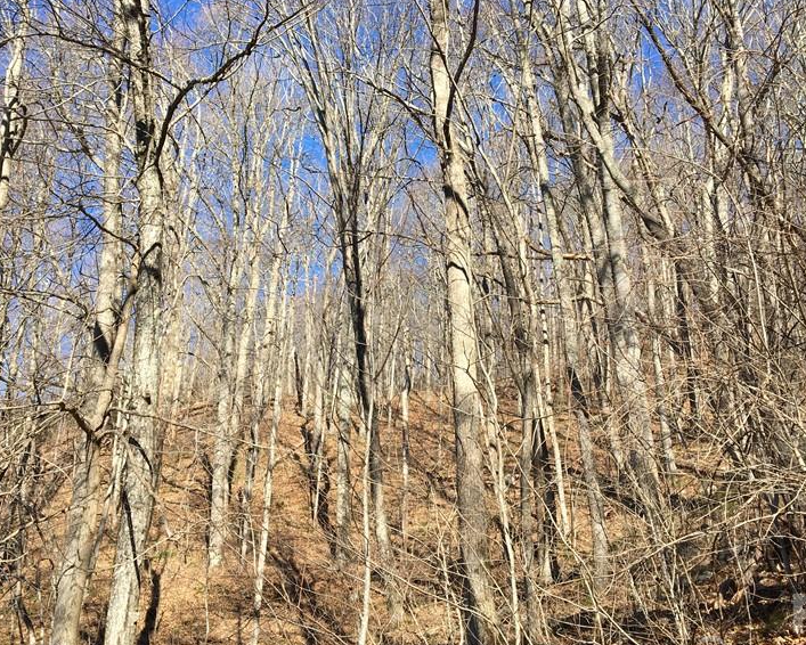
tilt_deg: +28.2
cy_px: 268
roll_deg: -3.5
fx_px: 978
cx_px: 391
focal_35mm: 41
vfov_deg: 36.4
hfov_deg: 44.8
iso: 25
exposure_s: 1/680
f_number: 2.2
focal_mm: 4.15
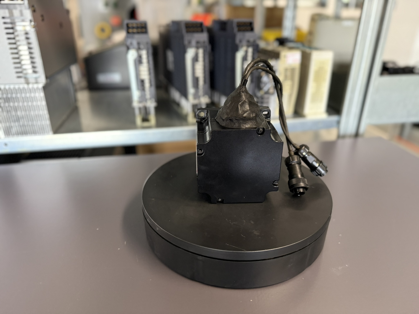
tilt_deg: -26.0
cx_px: 210
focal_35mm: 24
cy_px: 157
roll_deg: -0.5
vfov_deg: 56.8
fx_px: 291
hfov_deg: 71.6
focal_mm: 6.76
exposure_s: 1/50
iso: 320
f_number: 1.78
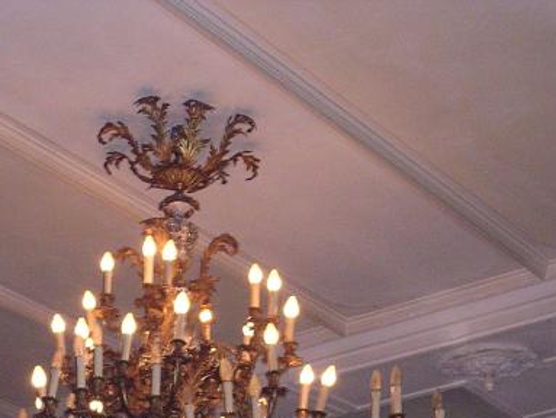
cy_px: 434
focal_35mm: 96
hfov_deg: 20.3
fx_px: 1543
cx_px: 151
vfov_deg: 15.1
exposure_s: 1/60.1
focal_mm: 7.1
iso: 400
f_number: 3
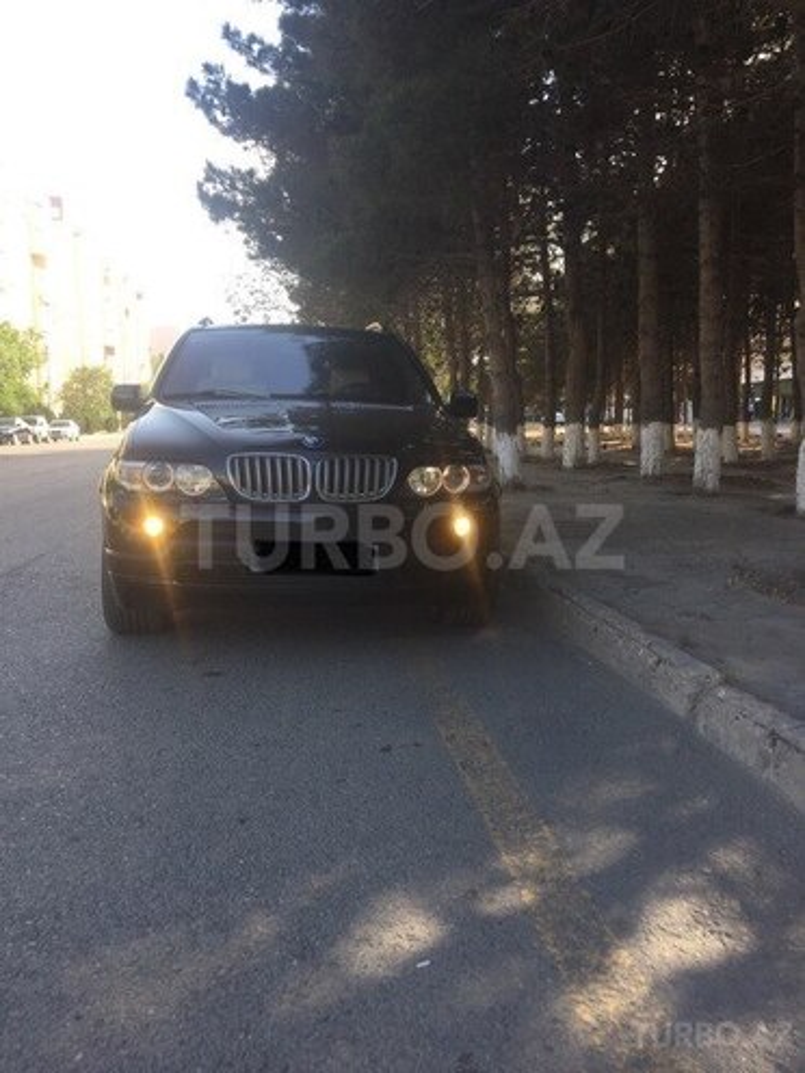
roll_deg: +0.3
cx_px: 402
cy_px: 536
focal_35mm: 29
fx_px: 899
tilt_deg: -6.8
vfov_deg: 61.7
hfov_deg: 48.2
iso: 32
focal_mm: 4.15
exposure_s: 1/332
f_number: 2.2
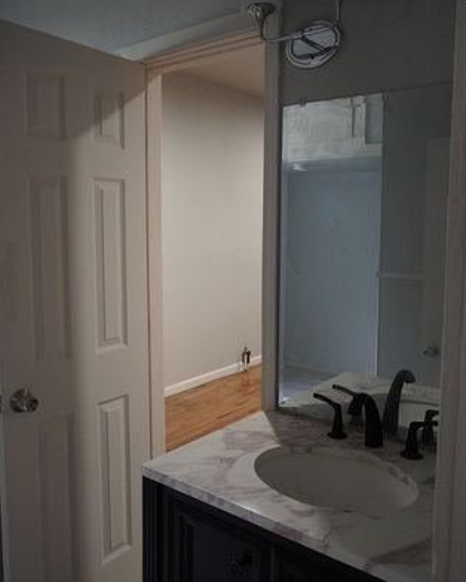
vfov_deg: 57.1
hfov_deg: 47.1
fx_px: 534
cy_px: 278
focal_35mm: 31
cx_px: 236
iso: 4000
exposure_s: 1/160
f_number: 3.5
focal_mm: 18
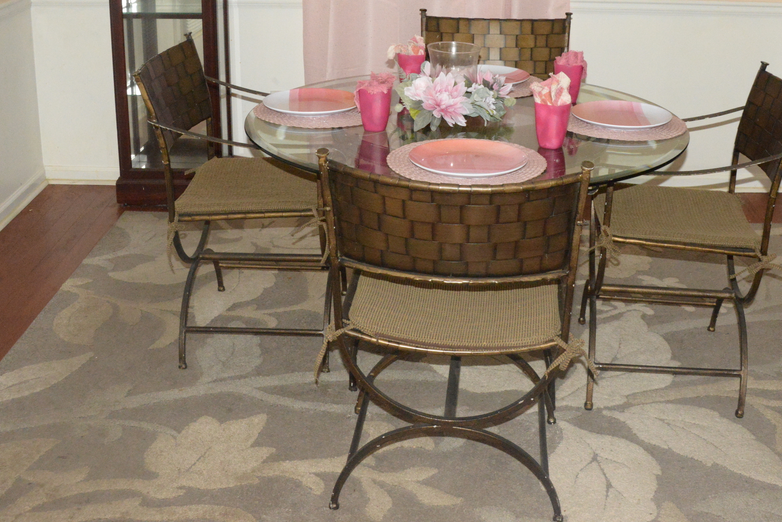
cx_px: 457
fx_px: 999
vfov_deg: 28.7
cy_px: 112
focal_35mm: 46
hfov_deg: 42.6
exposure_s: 1/60
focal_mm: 28
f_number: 22
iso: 6400
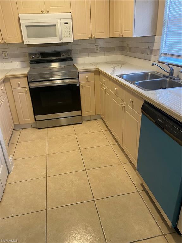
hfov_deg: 53.1
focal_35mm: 26
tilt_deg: -24.0
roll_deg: +4.1
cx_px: 91
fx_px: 182
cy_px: 122
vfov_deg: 67.3
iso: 160
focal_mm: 4.25
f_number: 1.8
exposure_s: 1/60
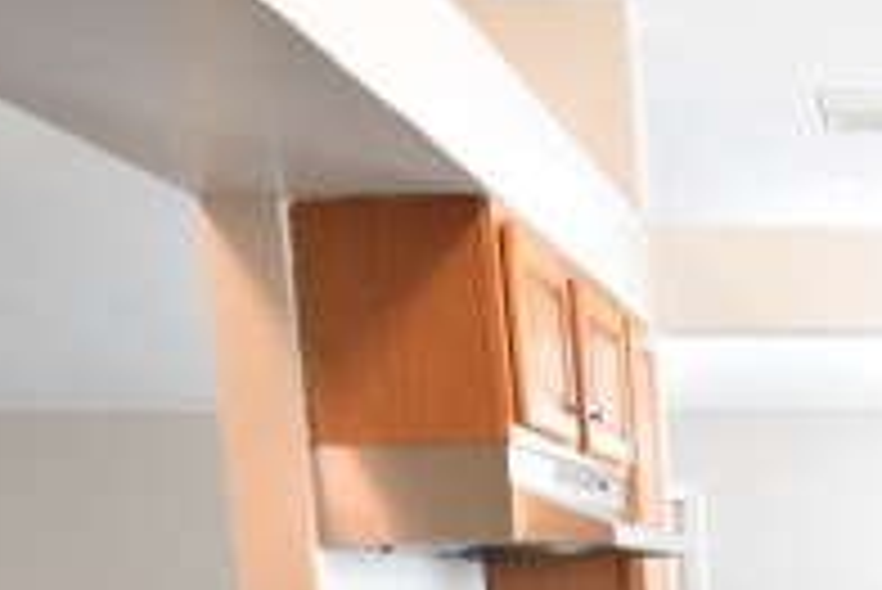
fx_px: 1348
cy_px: 856
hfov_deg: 30.9
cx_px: 1044
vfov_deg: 21.2
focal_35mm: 55
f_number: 3.5
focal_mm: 10
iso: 800
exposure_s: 1/30
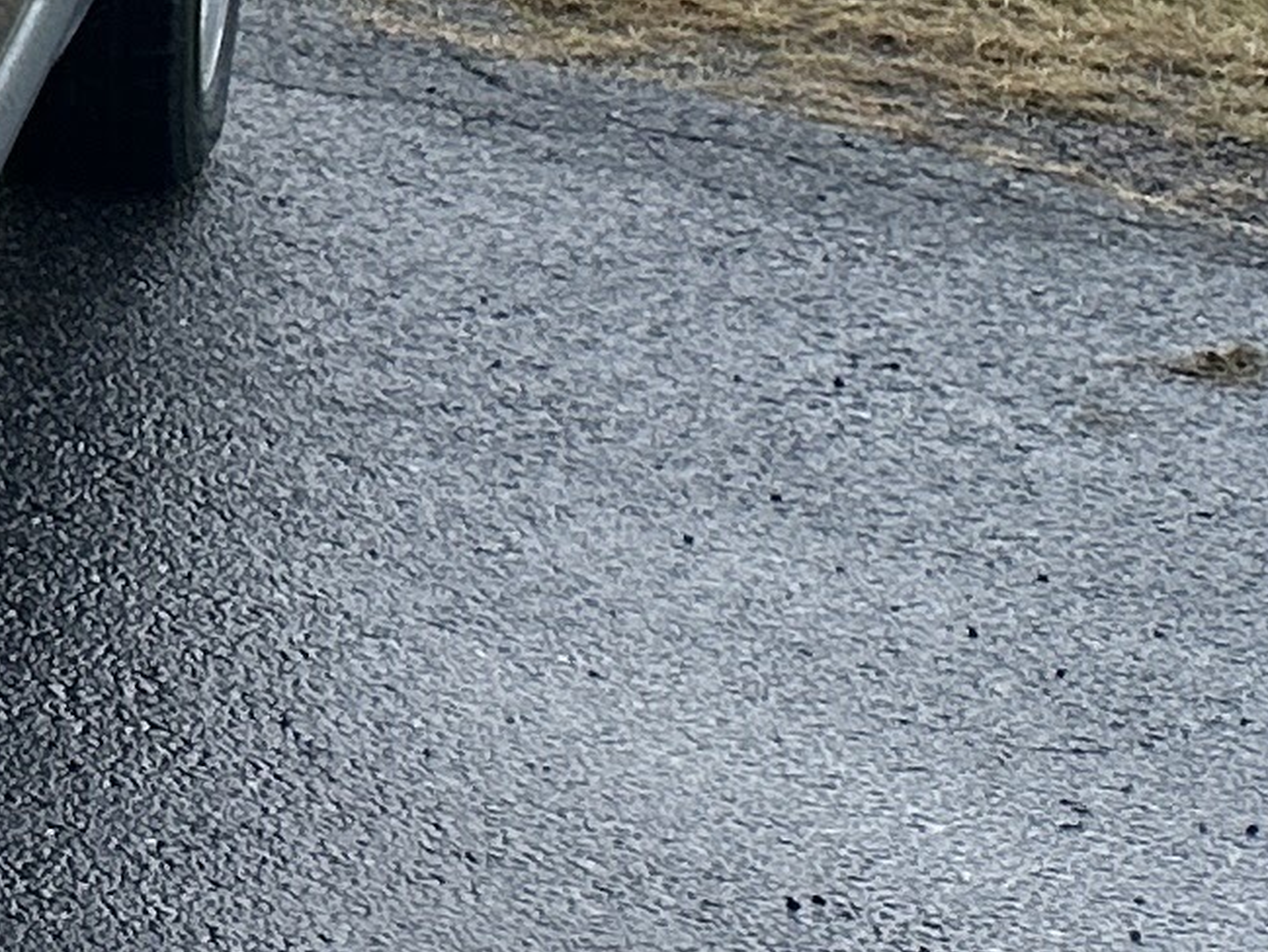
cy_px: -145
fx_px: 5459
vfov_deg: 9.8
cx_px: -2118
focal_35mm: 149
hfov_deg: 10.6
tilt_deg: -12.7
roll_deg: +0.7
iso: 125
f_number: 1.78
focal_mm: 6.86
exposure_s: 1/121
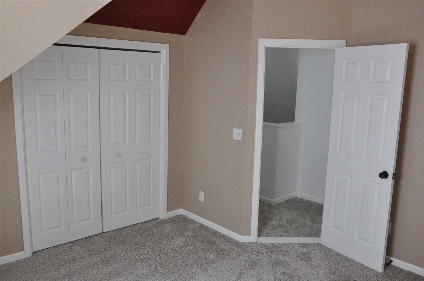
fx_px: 371
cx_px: 212
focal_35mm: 32
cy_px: 140
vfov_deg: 41.6
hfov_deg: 59.6
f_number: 7.1
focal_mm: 21
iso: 3200
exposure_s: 1/200
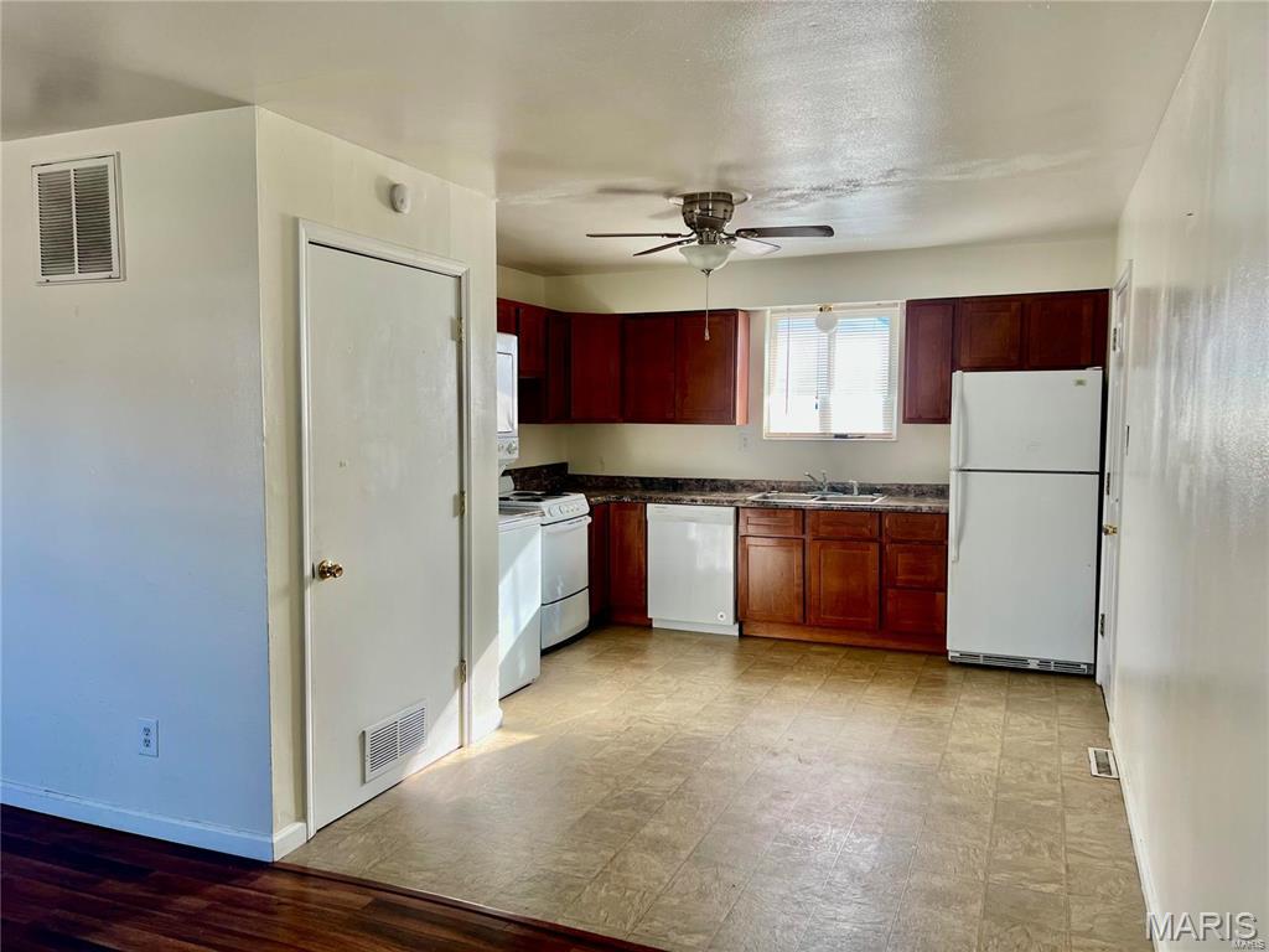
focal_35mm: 26
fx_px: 953
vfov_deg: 53.1
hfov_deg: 67.3
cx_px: 634
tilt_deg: -5.0
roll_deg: -0.3
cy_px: 476
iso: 50
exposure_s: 1/166
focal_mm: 5.7
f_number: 1.5
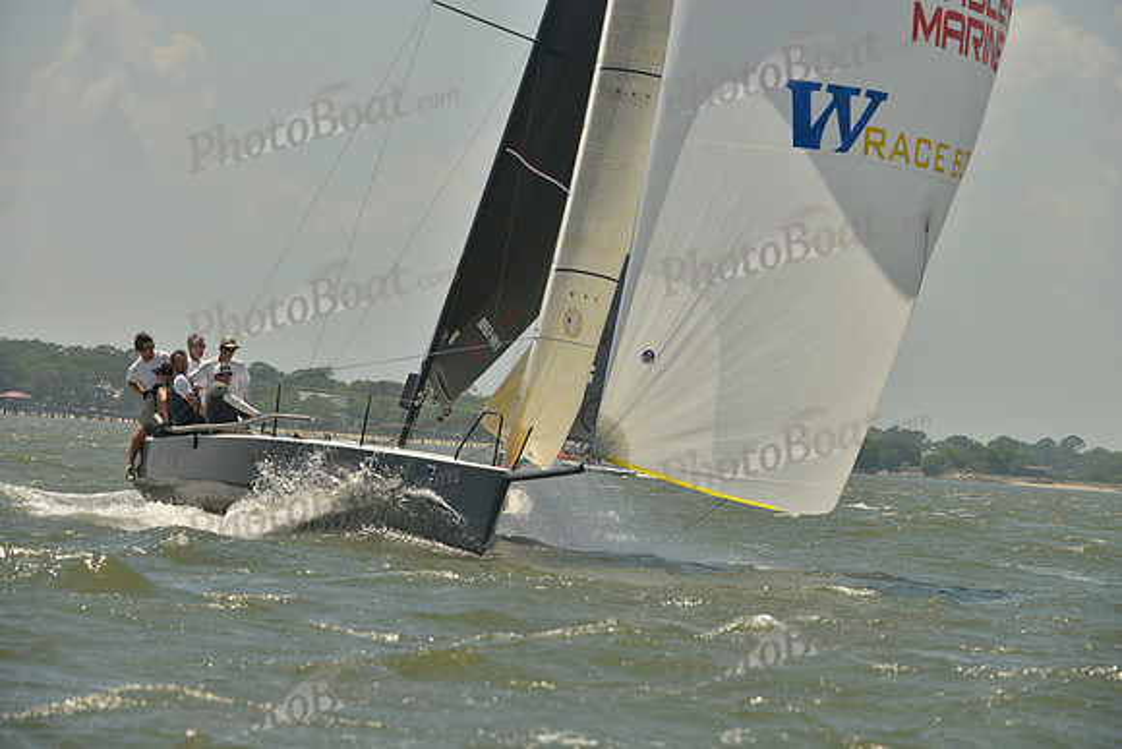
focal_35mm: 220
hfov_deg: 9.4
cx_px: 561
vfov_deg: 6.2
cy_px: 374
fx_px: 6858
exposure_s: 1/1250
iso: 280
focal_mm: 220
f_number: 9
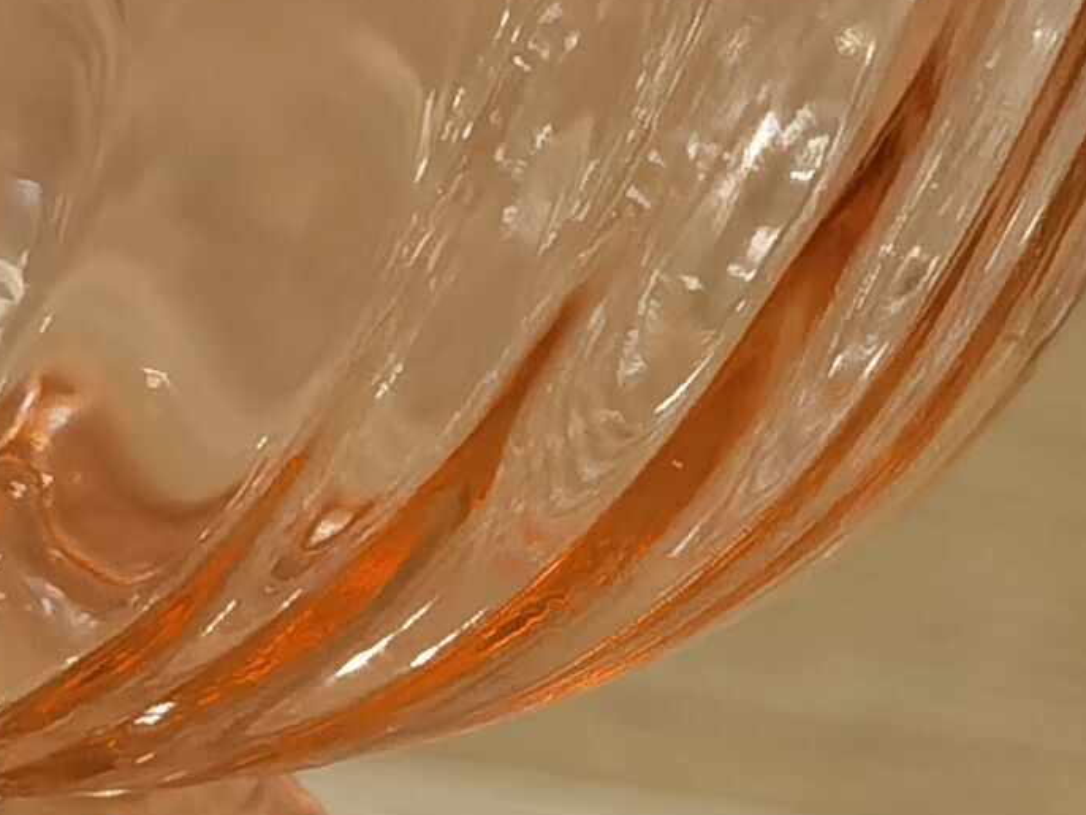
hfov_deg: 10.6
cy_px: 510
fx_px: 5806
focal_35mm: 185
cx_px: 942
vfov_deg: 8.0
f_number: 1.9
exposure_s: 1/50
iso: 125
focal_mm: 6.71
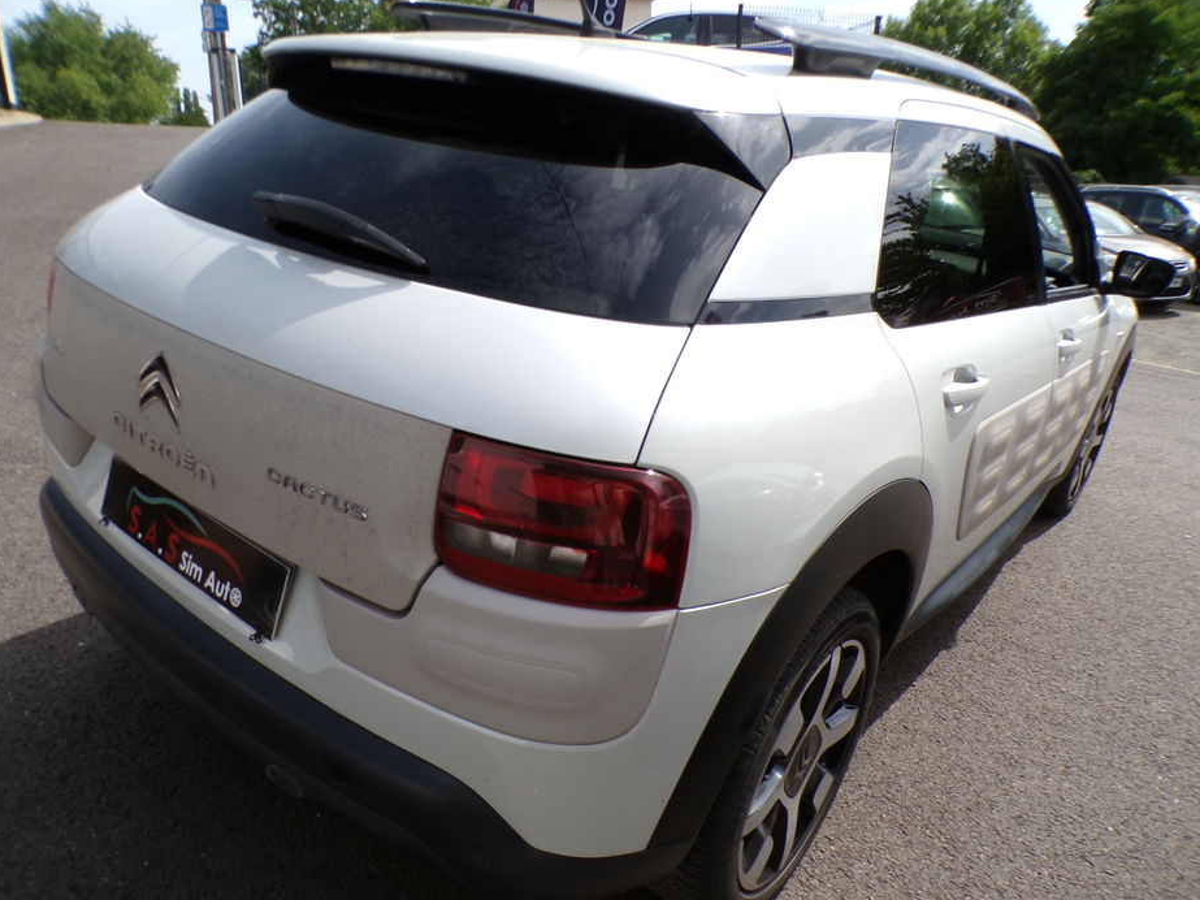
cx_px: 623
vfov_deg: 53.0
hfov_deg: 67.3
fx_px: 901
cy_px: 472
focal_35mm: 26
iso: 100
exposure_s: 1/550
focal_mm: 4.3
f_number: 4.4
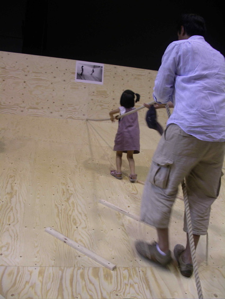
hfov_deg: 38.7
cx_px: 112
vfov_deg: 50.1
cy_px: 150
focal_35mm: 37
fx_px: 320
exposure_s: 1/30
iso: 200
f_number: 2.8
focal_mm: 7.8
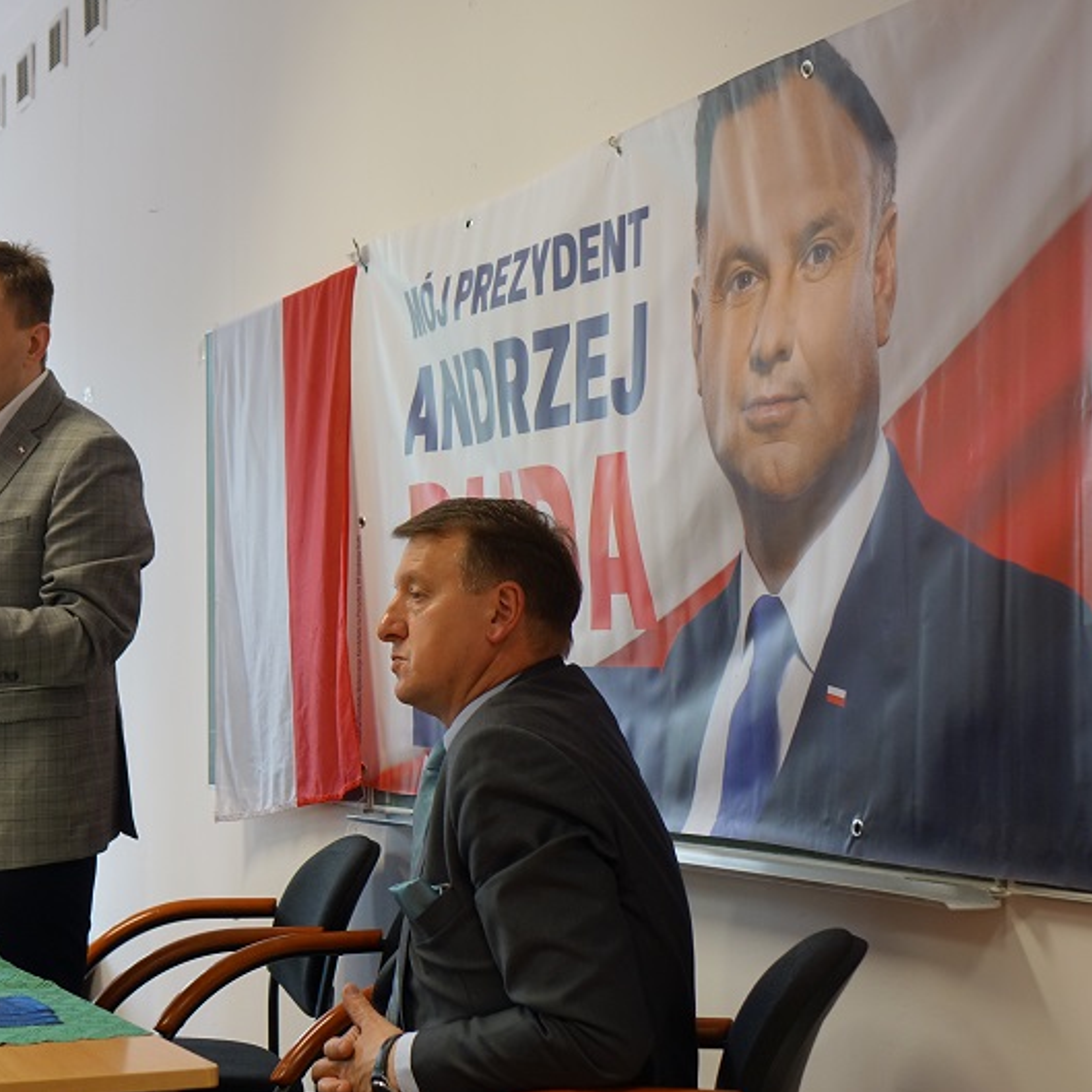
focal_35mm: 63
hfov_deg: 27.0
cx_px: 285
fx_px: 2248
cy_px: 548
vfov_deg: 27.3
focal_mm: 17.83
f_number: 2.8
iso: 320
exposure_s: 1/50
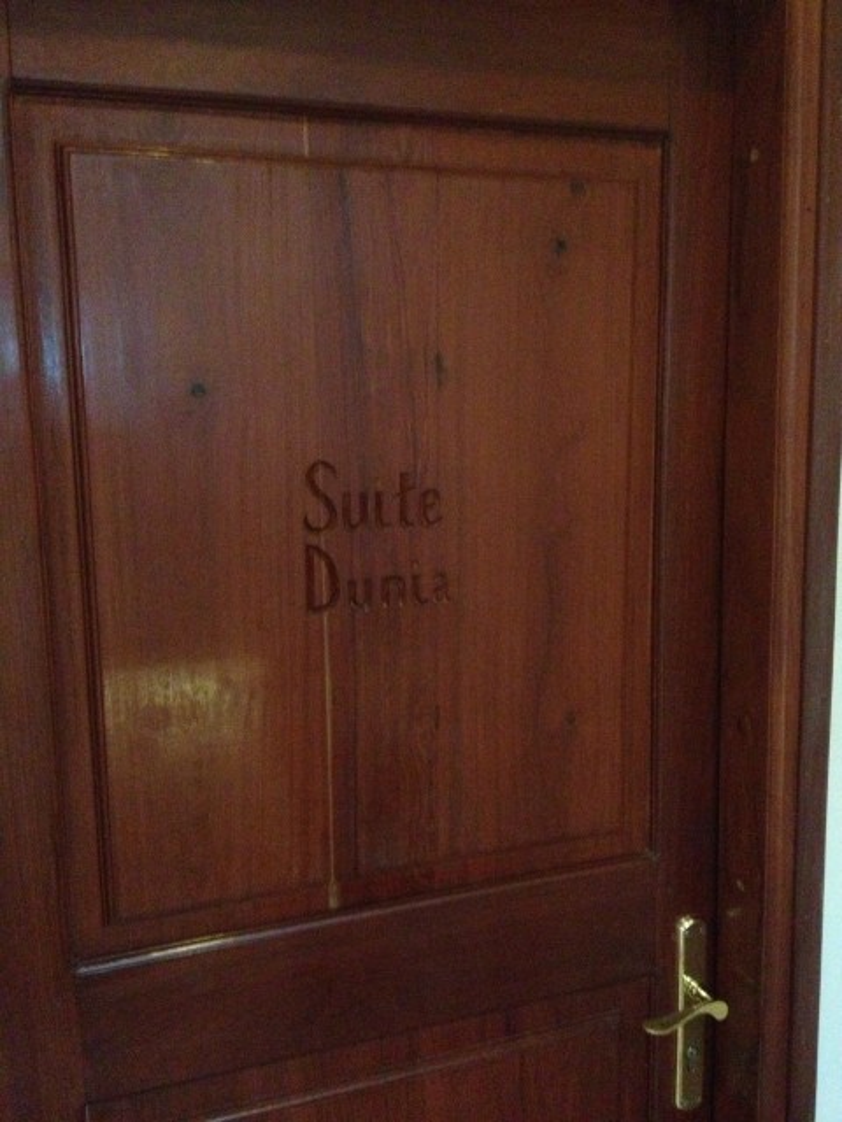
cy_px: 561
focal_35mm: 35
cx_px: 421
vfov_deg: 52.6
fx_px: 1135
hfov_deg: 40.7
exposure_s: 1/15
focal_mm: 4.28
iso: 800
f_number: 2.4
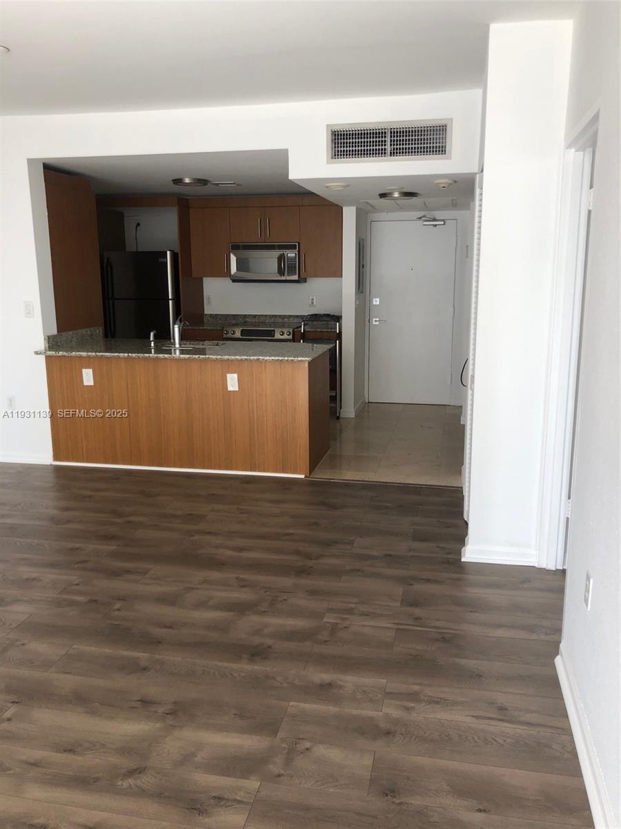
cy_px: 414
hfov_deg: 49.7
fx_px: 670
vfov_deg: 63.4
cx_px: 310
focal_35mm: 28
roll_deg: +0.0
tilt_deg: -11.4
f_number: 1.8
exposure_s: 1/120
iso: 40
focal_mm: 4
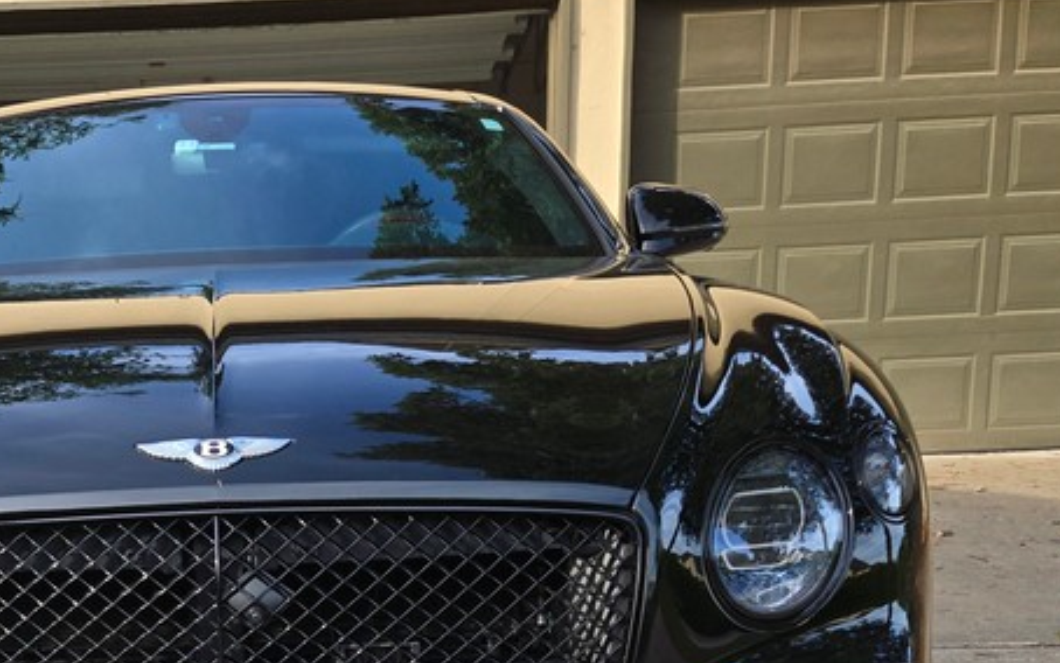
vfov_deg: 21.3
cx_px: 233
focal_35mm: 55
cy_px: 873
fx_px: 1589
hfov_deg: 35.8
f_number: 1.8
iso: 80
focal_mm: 5.4
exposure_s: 1/717
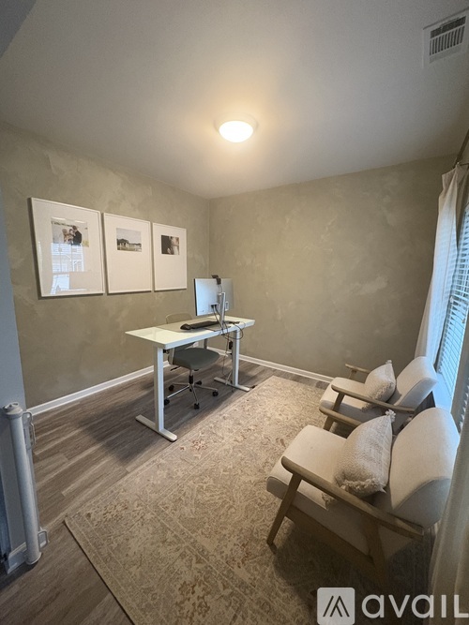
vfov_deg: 102.1
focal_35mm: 14
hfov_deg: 85.7
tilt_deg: -8.7
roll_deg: -1.4
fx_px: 253
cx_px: 234
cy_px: 312
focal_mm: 2.22
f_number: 2.2
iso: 640
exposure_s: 1/40
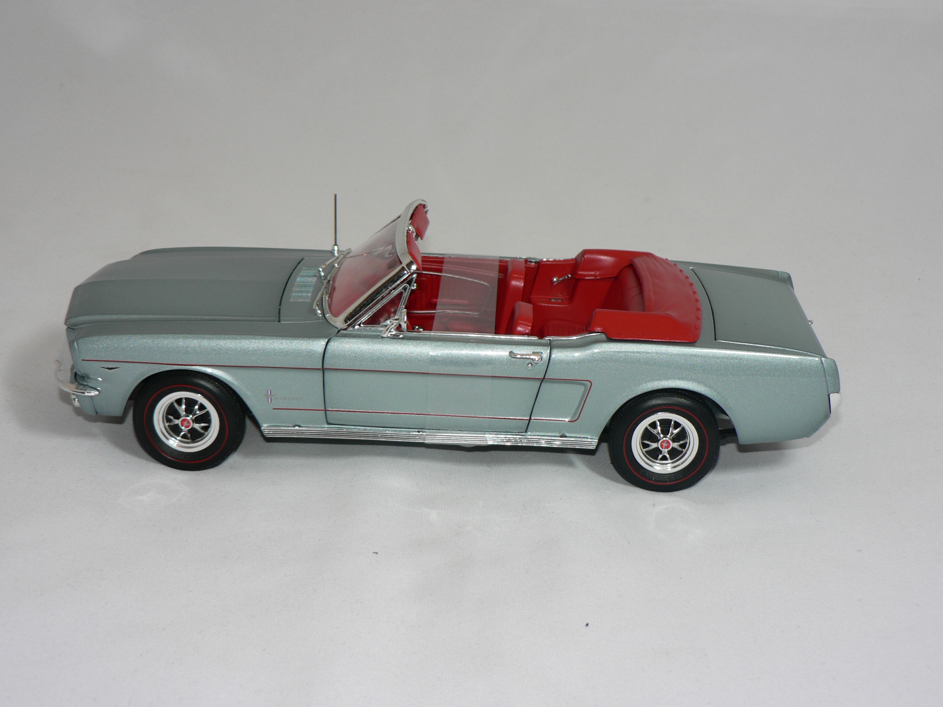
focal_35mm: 59
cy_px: 354
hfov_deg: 32.7
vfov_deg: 24.8
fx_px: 1607
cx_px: 472
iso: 80
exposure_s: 1/60
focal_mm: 9.8
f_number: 3.2
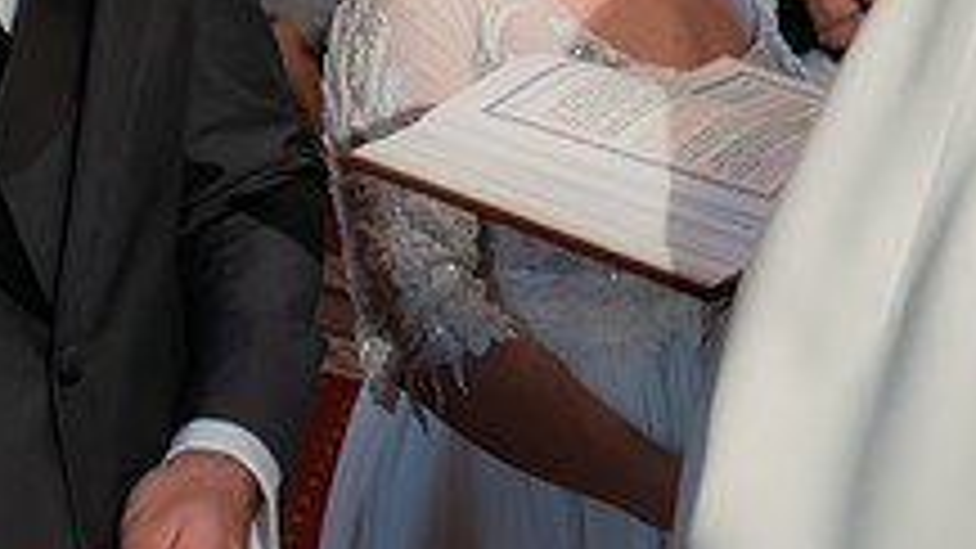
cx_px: 1066
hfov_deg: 23.8
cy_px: -187
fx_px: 2174
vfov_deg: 13.8
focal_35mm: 84
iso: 5000
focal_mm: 30
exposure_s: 1/200
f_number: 2.8
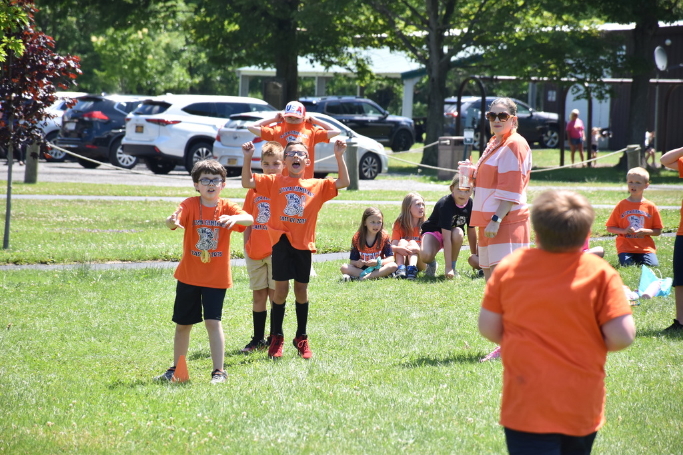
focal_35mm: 210
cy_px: 228
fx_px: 3984
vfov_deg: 6.5
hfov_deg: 9.8
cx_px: 342
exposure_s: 1/800
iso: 500
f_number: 5.6
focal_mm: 140
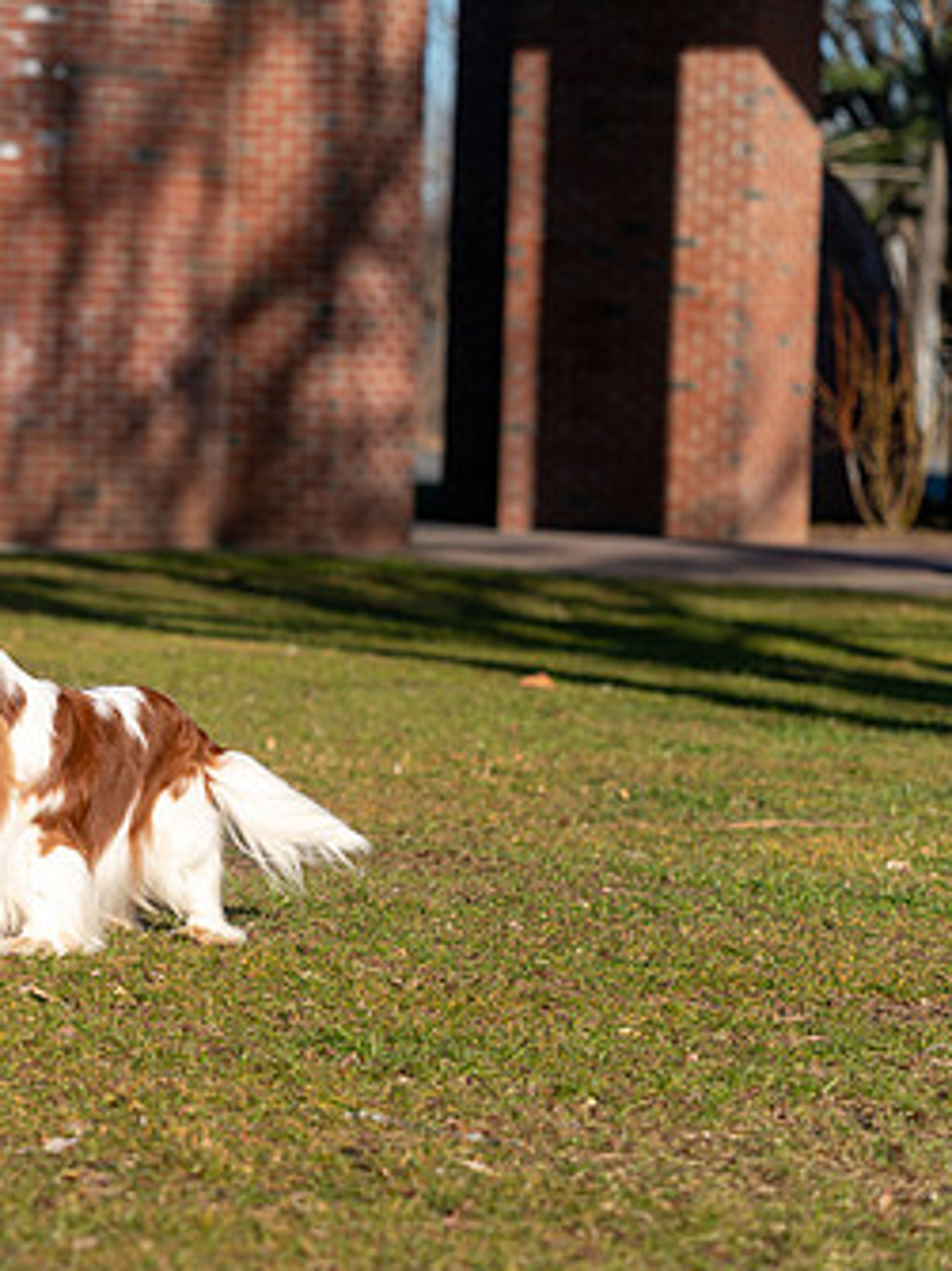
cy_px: 571
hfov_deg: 8.9
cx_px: -102
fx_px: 6054
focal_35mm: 165
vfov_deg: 12.0
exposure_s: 1/1000
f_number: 4.5
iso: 100
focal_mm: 99
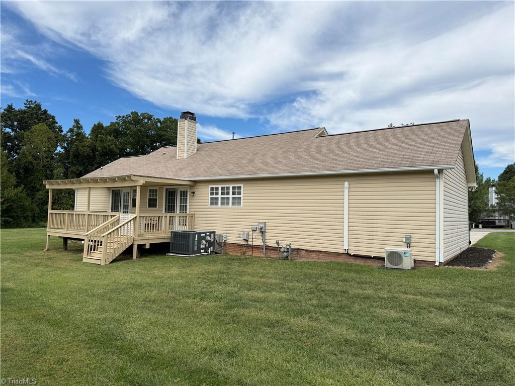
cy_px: 193
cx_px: 258
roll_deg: -1.3
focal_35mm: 24
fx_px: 357
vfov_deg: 56.8
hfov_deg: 71.6
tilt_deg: +2.9
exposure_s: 1/3759
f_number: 1.78
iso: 80
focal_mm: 6.76
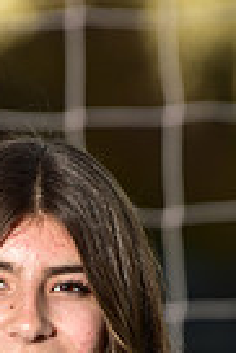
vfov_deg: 2.4
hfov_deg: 1.6
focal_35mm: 850
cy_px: 628
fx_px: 8336
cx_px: 12
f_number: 5
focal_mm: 200
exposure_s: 1/200
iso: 250
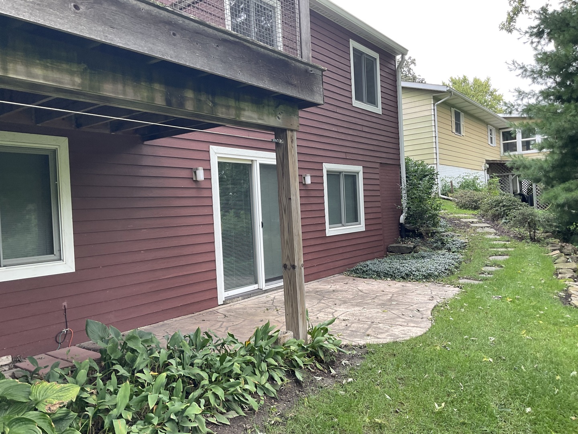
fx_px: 484
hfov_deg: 61.7
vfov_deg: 48.2
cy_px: 217
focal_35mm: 29
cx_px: 289
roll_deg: +2.1
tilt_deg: +0.5
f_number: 1.8
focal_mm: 3
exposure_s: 1/120
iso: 25
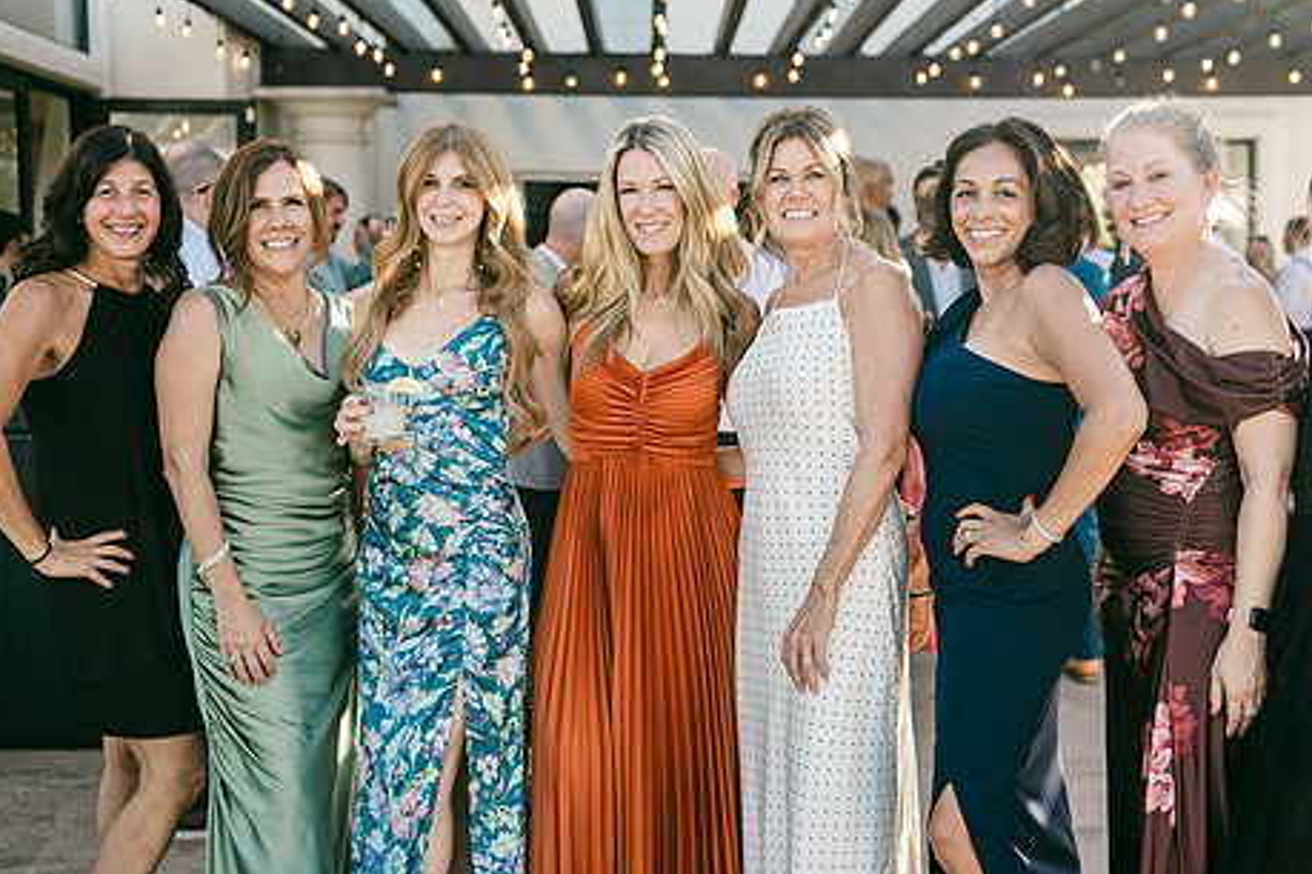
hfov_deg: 41.9
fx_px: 1713
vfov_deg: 28.6
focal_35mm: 47
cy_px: 453
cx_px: 723
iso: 64
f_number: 2
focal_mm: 35
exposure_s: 1/400
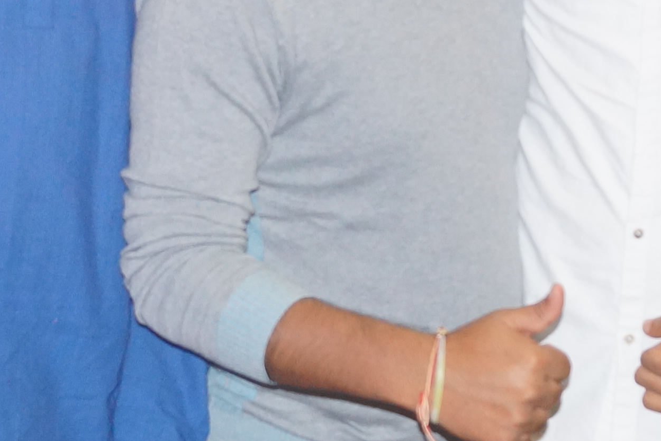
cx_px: 122
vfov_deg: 10.3
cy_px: -91
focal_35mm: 131
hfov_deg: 15.5
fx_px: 2405
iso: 800
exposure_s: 1/160
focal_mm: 20
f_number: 4
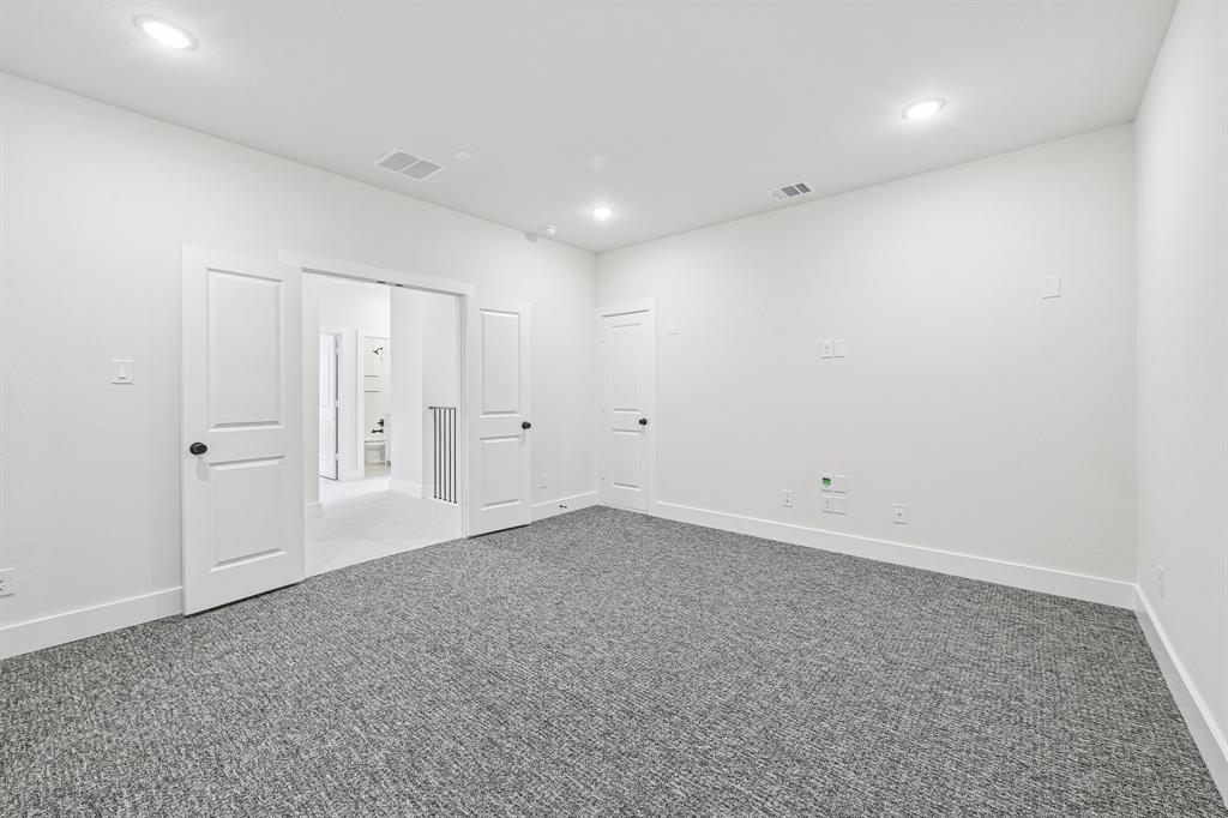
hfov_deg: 104.3
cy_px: 409
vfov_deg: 81.2
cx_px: 614
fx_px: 477
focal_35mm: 14
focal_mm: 14
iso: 400
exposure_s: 1/10
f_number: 8
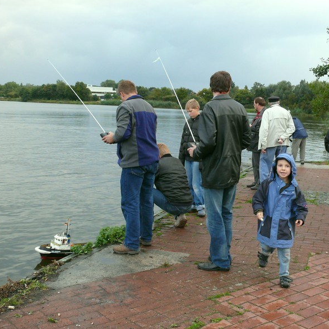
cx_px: 201
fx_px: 505
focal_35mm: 47
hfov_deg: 35.9
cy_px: 162
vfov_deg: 36.1
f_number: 3.2
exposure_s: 1/100
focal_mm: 8
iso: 200
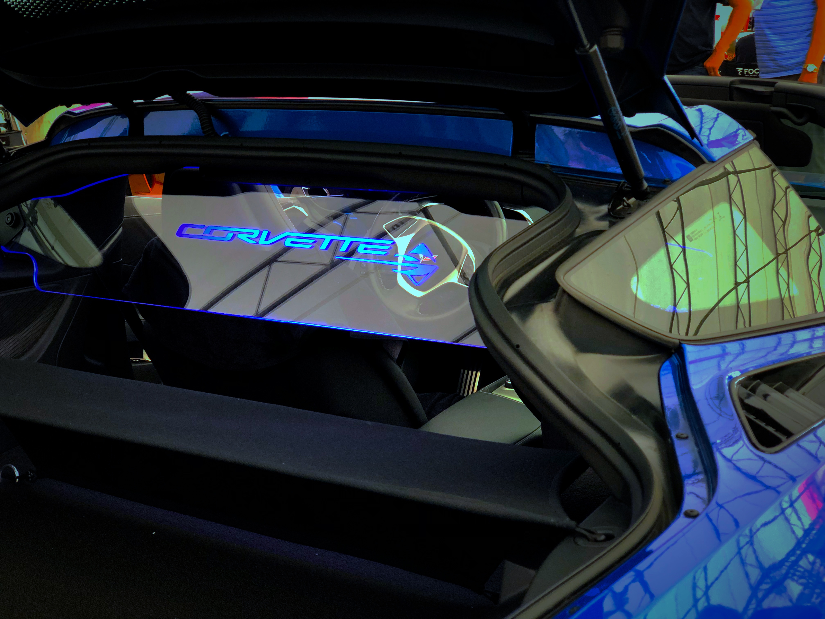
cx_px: 412
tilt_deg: -13.1
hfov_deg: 36.8
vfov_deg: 28.0
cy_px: 310
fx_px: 1239
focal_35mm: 52
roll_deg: +0.1
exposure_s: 1/55
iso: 32
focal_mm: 6
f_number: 2.4
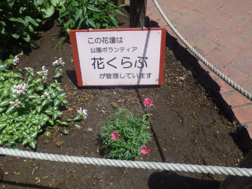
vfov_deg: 49.8
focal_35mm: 28
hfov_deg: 63.4
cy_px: 94
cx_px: 126
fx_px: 204
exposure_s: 1/800
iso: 125
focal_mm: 5
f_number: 4.2
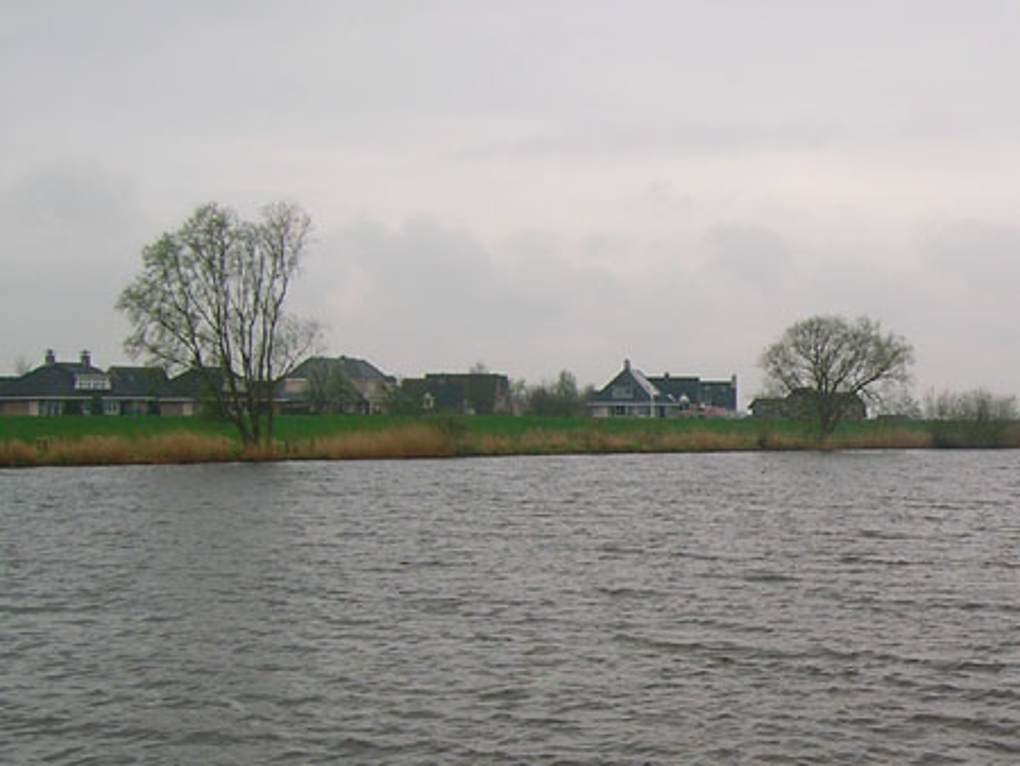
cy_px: 383
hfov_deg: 53.9
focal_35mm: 34
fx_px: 1002
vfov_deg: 41.8
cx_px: 510
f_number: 4.9
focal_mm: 5.7
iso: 50
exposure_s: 1/125
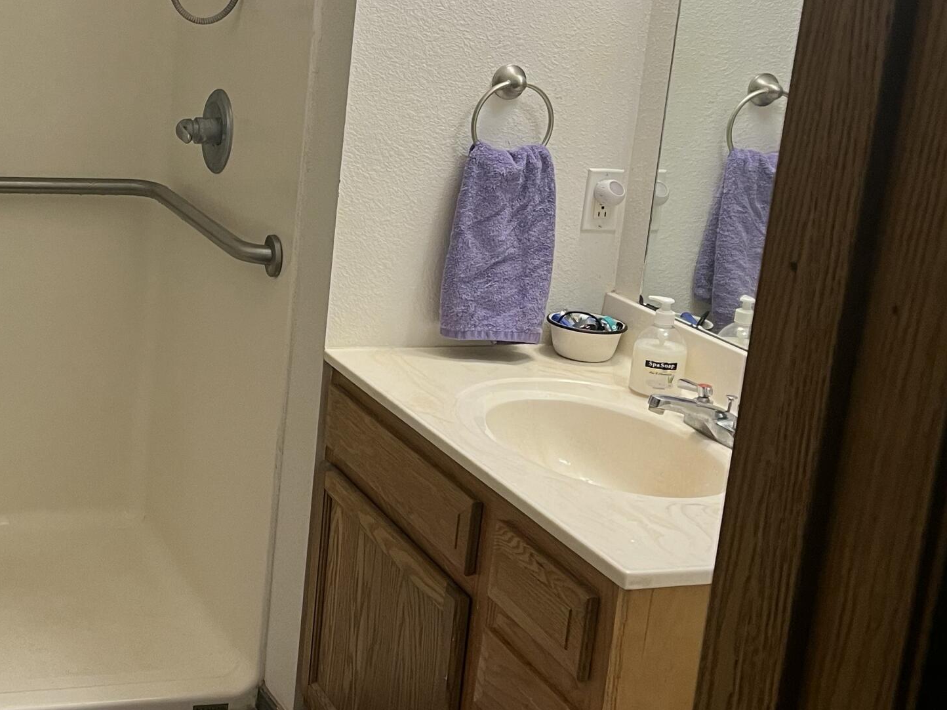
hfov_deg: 33.8
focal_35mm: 54
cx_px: 116
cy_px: 254
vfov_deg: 26.9
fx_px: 1477
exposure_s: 1/60
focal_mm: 5.1
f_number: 1.6
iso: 125
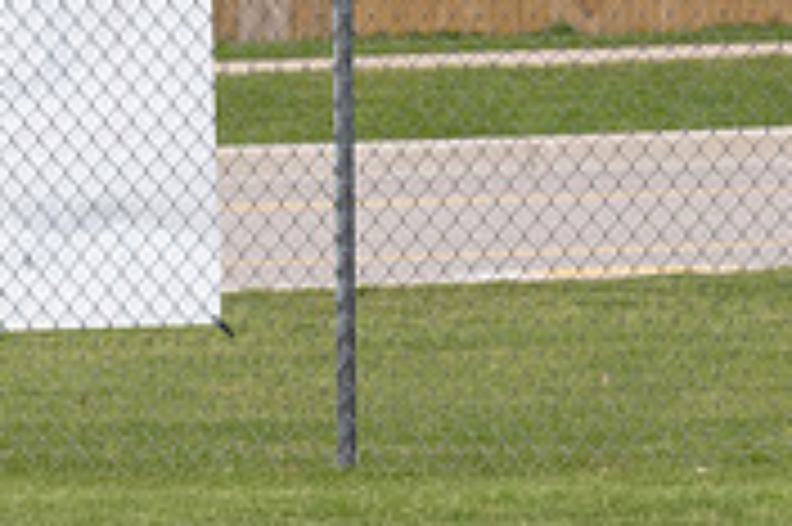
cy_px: 180
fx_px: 21781
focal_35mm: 991
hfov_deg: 2.1
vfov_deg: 1.4
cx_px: -436
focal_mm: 200
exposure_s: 1/1600
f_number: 5.6
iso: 640
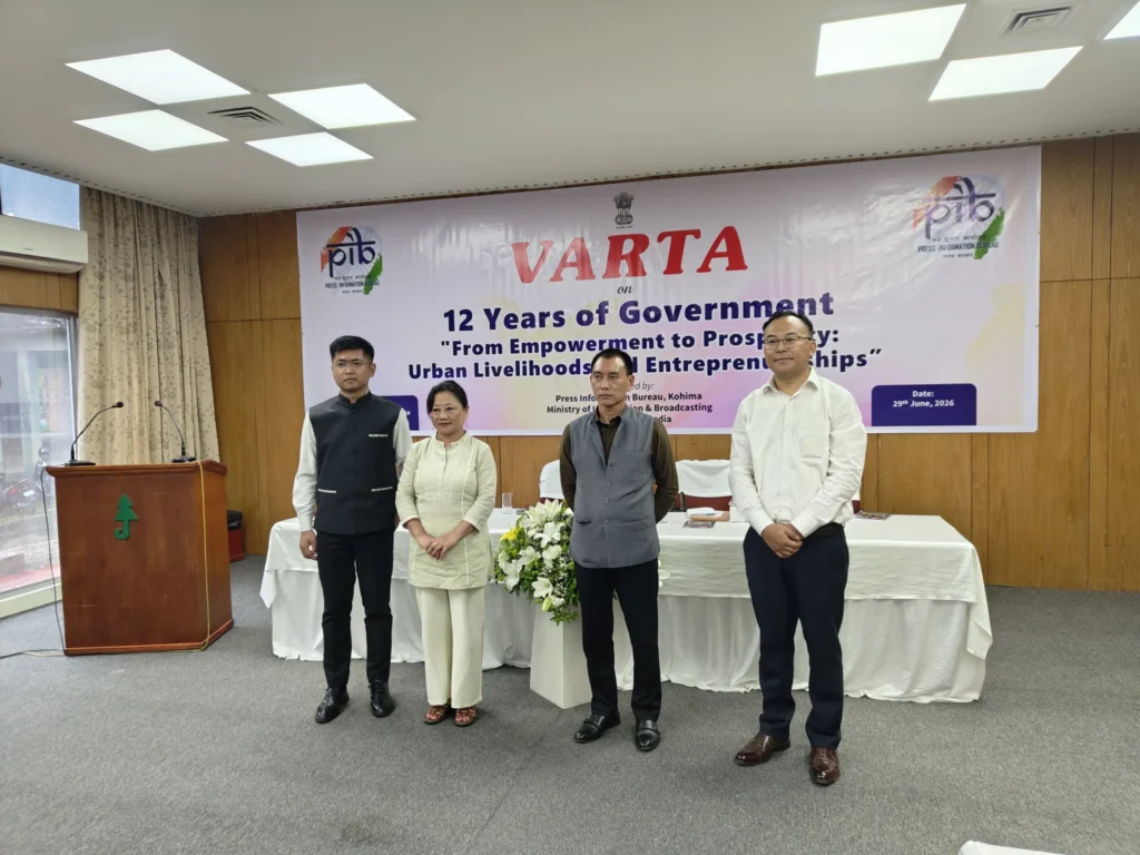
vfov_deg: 58.9
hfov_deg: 73.9
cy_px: 428
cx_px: 570
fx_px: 757
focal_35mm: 23
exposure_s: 1/100
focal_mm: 5.59
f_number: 1.88
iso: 90
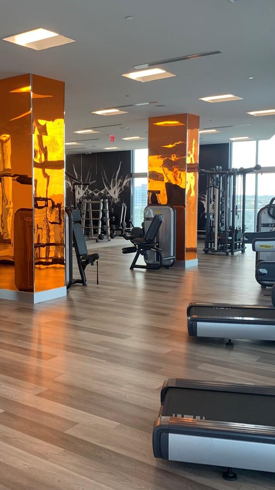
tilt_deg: -3.3
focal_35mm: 40
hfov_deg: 29.2
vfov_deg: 50.5
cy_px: 241
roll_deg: -2.0
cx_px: 63
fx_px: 519
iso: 50
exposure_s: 1/121
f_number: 1.8
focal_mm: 4.25
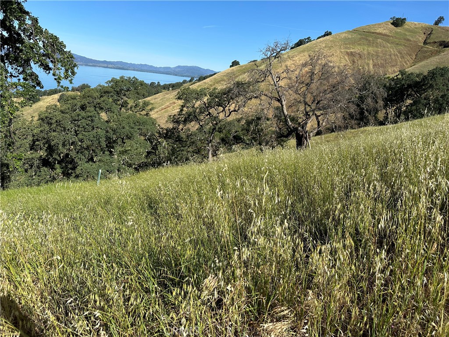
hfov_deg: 71.6
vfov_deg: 56.8
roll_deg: -6.0
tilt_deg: -17.3
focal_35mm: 24
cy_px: 168
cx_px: 224
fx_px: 311
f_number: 1.78
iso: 80
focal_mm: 6.86
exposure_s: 1/4348
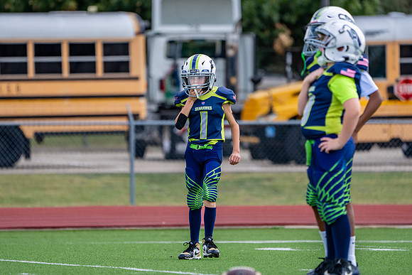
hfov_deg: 4.3
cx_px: 208
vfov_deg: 2.9
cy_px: 134
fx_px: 5452
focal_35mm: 476
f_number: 5.6
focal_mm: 400
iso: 800
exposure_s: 1/3200
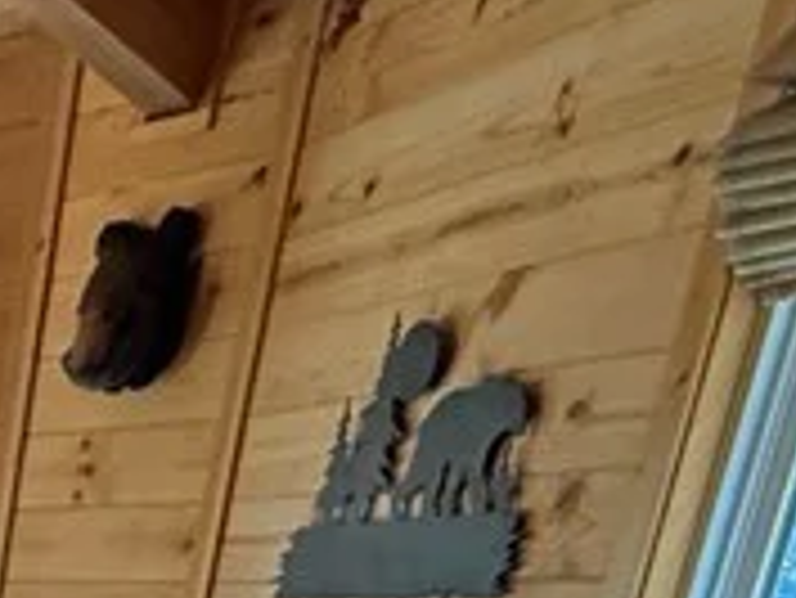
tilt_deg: -23.9
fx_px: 1864
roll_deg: -1.4
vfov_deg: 13.2
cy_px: 1461
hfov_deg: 18.5
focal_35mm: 81
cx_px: -661
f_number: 2.2
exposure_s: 1/60
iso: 500
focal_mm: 2.22
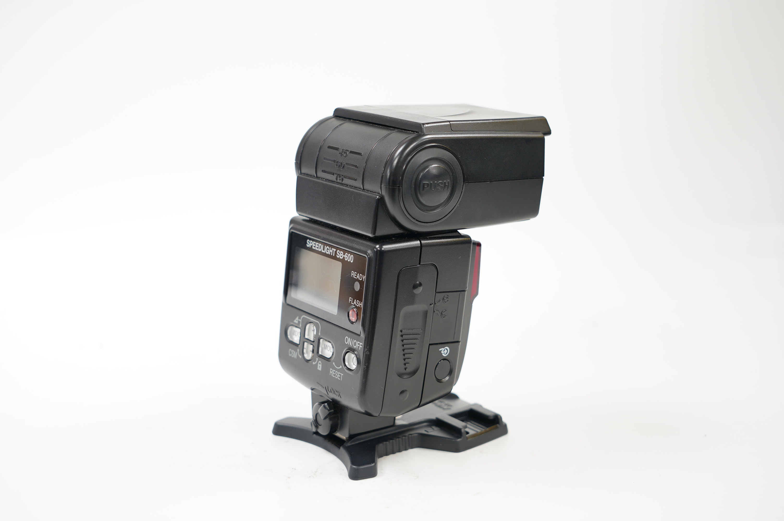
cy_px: 260
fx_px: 1240
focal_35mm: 57
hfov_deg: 35.1
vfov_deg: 23.7
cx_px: 392
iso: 200
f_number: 6.3
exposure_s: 1/5
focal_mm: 57
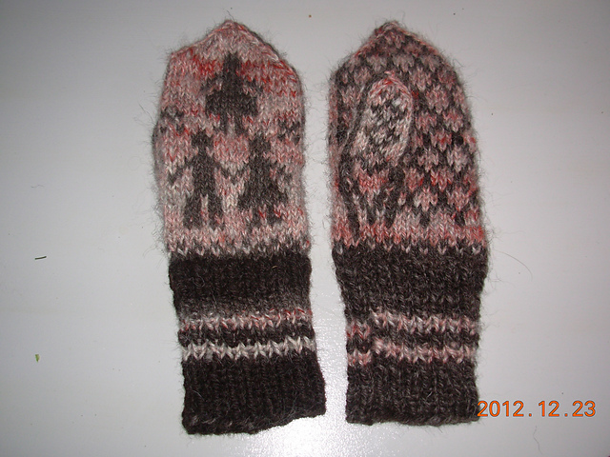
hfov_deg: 49.0
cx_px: 305
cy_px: 228
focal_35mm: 38
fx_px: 670
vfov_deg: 37.7
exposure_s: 1/32
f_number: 2.9
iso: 50
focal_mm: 6.3
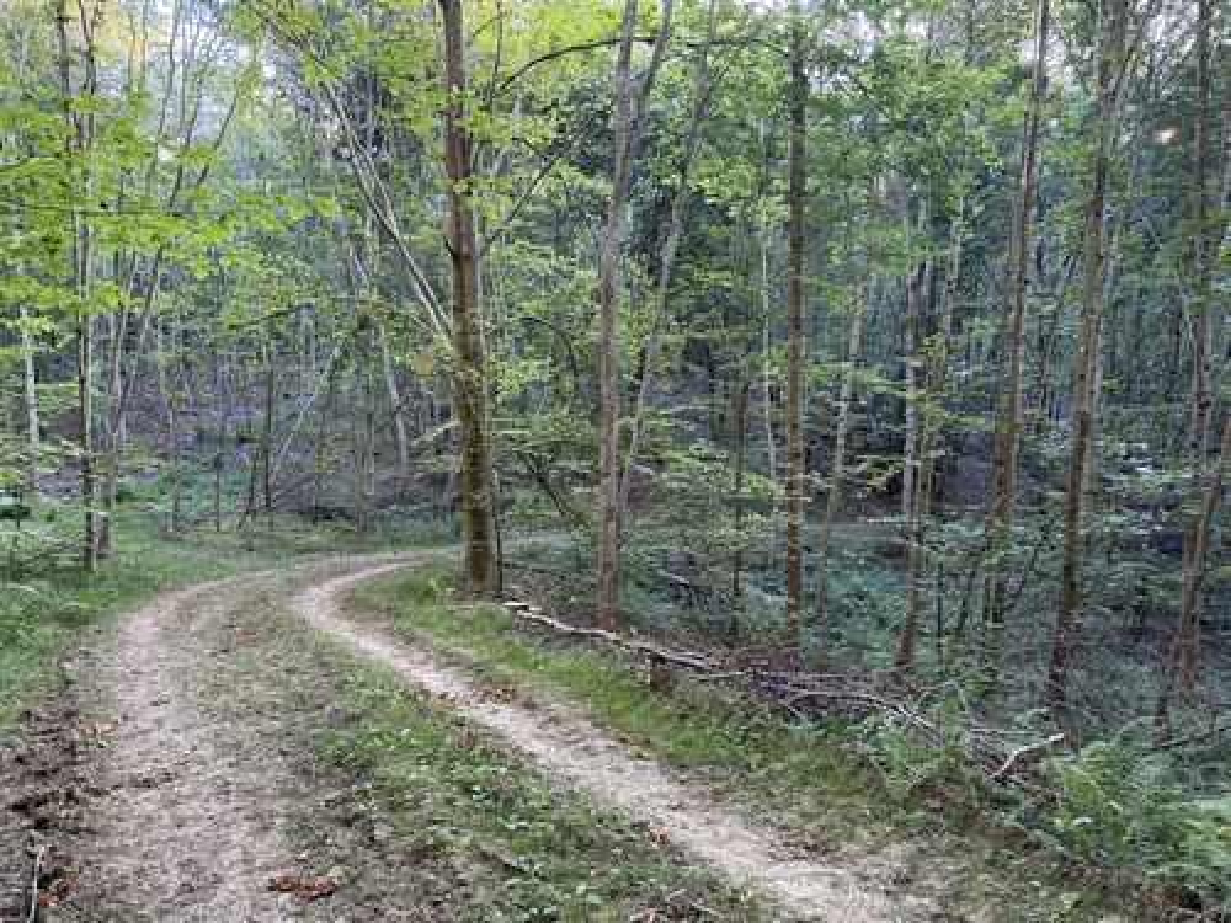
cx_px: 616
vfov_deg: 56.8
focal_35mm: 24
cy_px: 462
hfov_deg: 71.6
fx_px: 853
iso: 200
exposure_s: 1/96
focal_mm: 6.76
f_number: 1.78
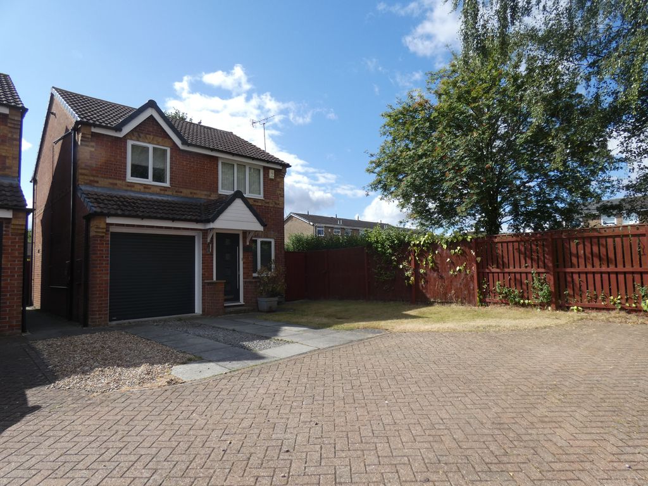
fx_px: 374
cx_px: 324
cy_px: 243
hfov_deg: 81.7
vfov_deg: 66.0
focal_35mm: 20
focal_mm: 3.6
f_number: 3.2
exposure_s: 1/1000
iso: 80
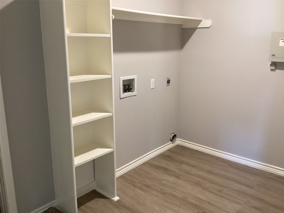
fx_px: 254
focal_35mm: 31
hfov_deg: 58.4
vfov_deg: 45.4
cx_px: 142
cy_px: 106
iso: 320
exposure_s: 1/60
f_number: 2.4
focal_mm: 3.3
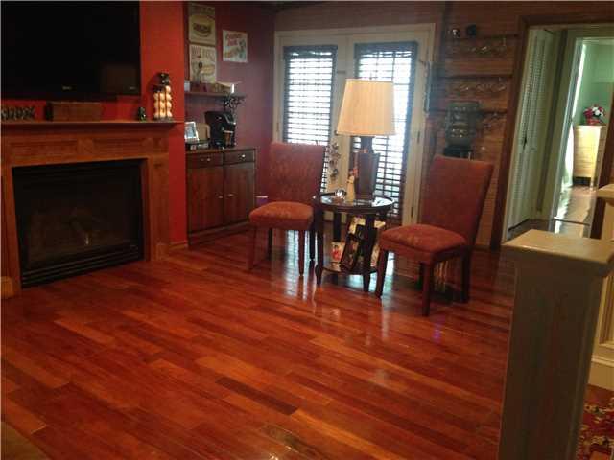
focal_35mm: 33
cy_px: 230
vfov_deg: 42.9
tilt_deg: -14.8
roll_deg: -0.9
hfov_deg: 55.4
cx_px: 307
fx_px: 585
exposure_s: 1/17
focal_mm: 4.12
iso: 320
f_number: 2.4
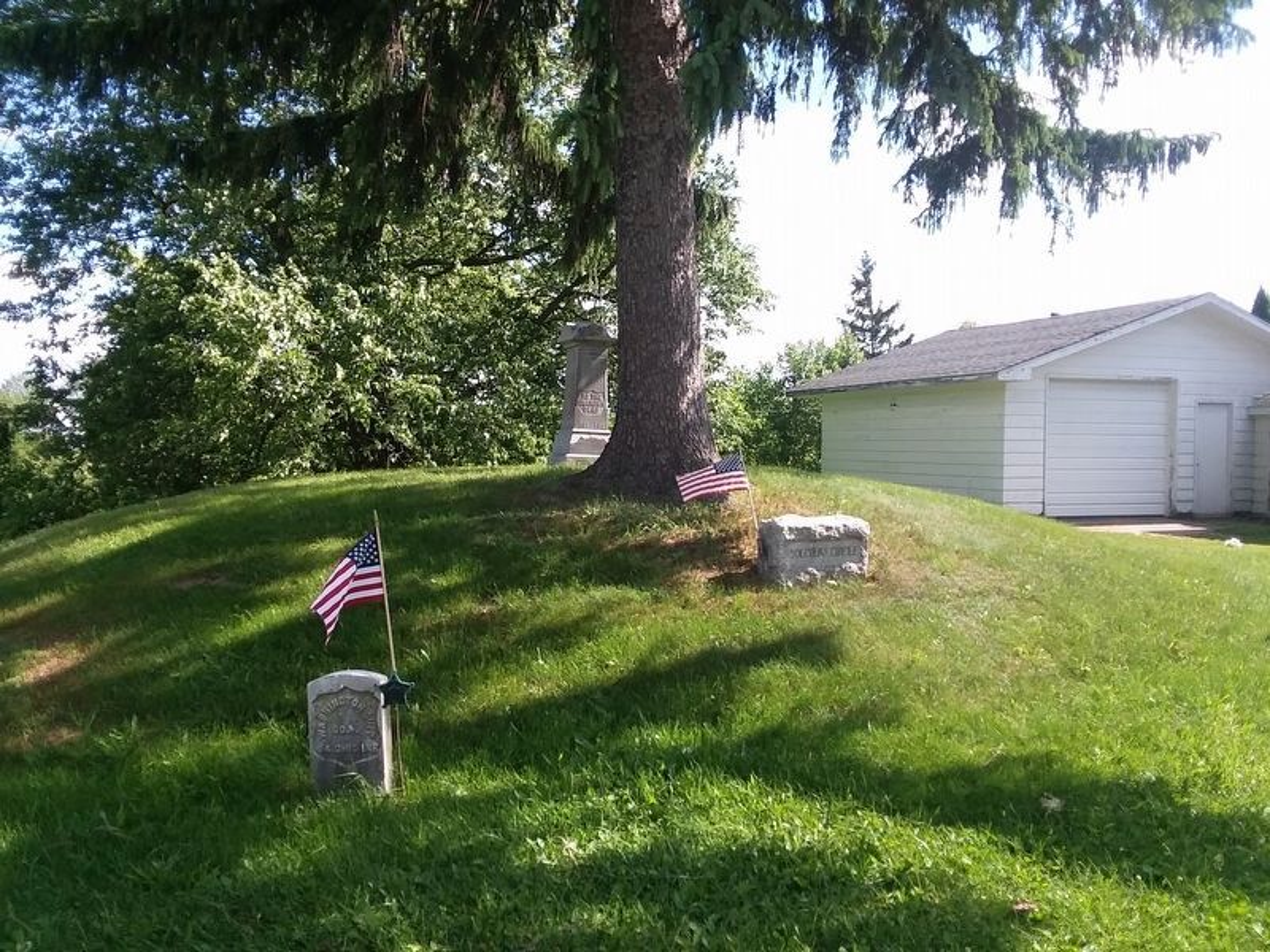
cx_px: 635
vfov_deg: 48.2
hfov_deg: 61.7
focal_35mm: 29
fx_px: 1064
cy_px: 476
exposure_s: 1/583
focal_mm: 2.47
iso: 40
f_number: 1.9
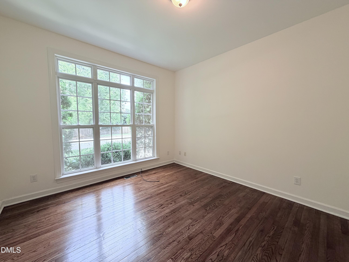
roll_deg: +0.2
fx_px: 141
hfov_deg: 102.1
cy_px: 131
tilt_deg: -3.9
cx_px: 174
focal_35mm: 14
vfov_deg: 85.7
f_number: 2.2
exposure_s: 1/120
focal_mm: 2.22
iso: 125
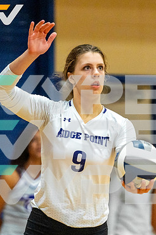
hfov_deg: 3.0
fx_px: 2990
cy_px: 148
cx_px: 85
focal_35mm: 460
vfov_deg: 4.5
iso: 2000
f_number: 2.8
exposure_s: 1/1250
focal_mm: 197
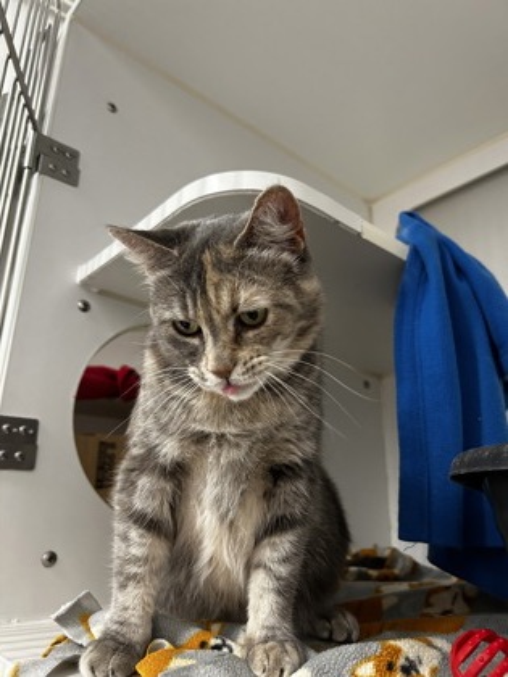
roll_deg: +0.6
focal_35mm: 26
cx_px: 254
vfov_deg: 67.3
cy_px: 338
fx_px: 509
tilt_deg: +21.2
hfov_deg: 53.1
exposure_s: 1/60
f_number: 1.5
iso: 320
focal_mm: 5.7
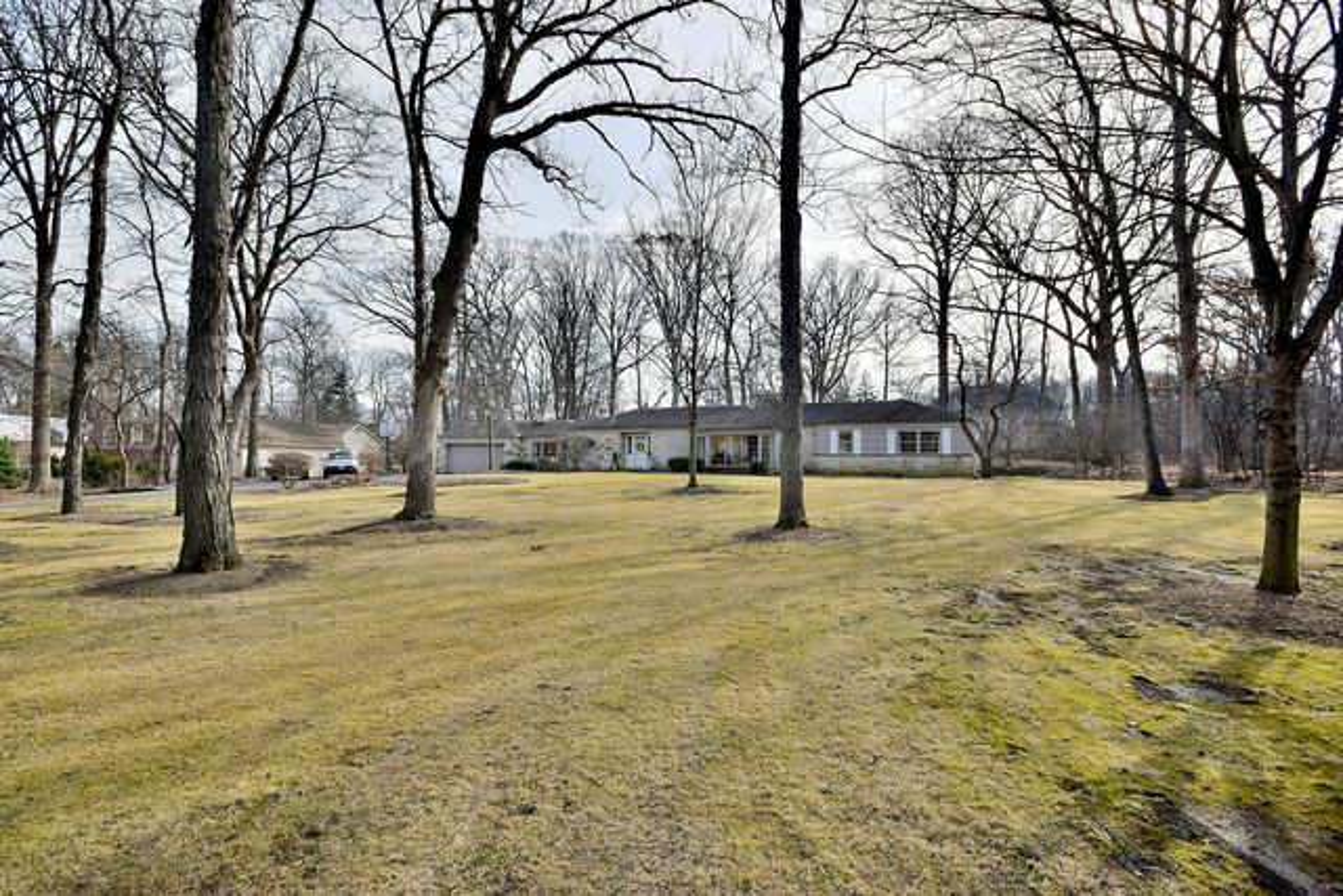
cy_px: 448
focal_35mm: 17
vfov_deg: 69.7
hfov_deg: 92.4
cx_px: 672
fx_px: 644
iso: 400
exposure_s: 1/400
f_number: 10
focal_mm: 11.5
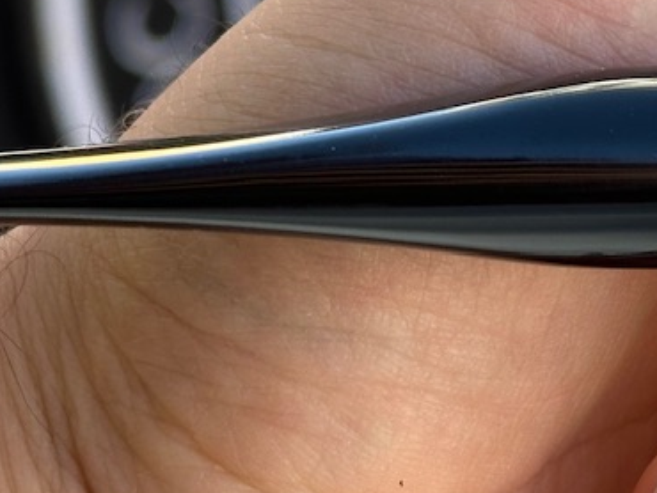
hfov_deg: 11.8
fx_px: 3153
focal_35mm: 166
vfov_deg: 8.9
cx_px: 677
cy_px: 30
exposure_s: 1/463
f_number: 1.78
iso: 64
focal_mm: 6.86
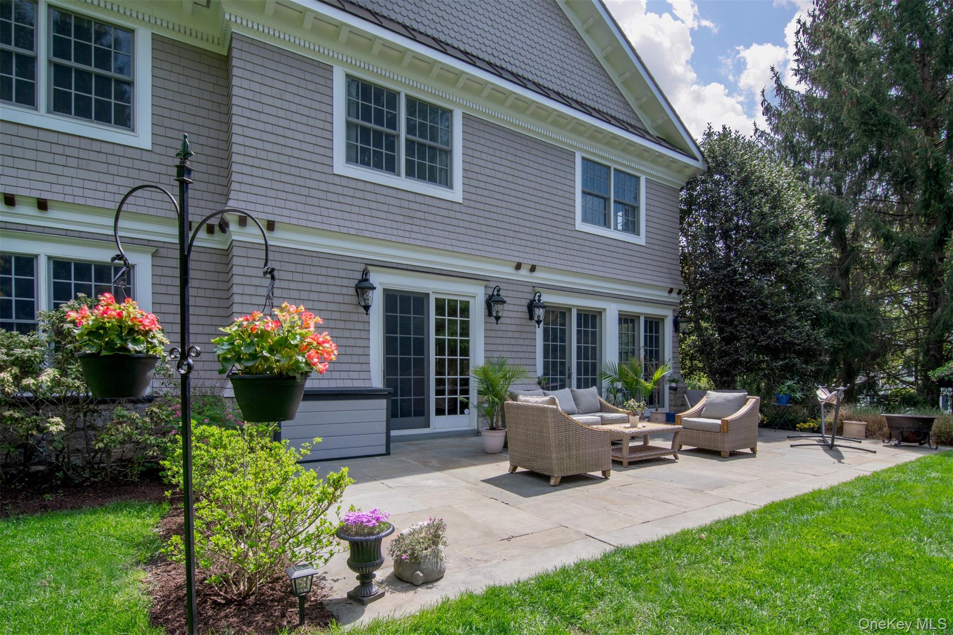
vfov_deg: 72.0
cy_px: 318
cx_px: 476
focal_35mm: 16
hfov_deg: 95.0
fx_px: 437
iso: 400
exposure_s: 1/160
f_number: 11
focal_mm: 11
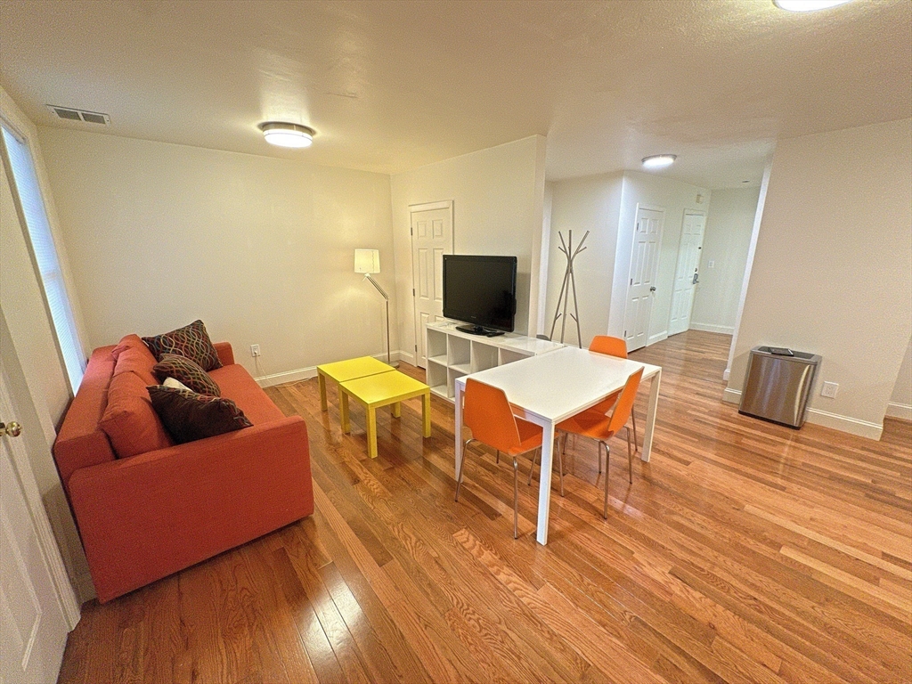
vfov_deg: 85.7
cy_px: 342
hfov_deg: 102.1
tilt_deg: -15.3
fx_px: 369
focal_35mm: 14
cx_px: 456
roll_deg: +0.3
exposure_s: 1/60
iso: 200
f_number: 2.2
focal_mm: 2.22
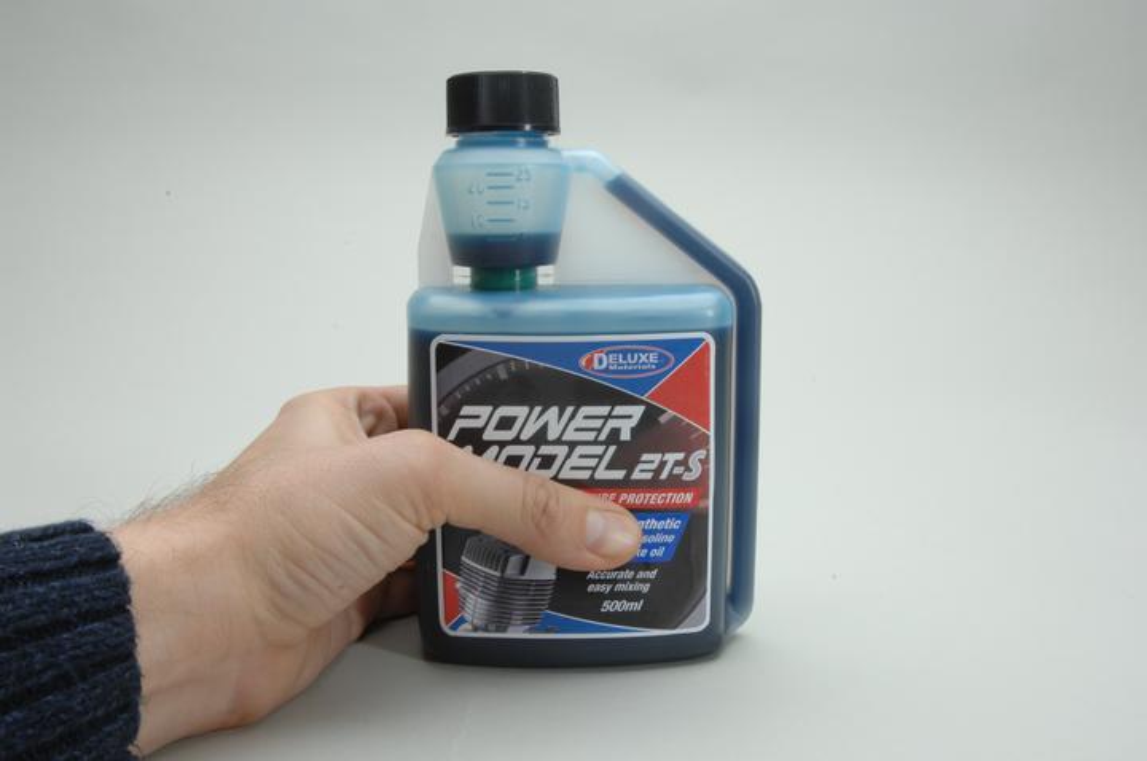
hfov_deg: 53.2
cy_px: 380
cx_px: 574
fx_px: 1145
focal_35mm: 36
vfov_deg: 36.8
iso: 160
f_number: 22
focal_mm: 24
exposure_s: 1/125
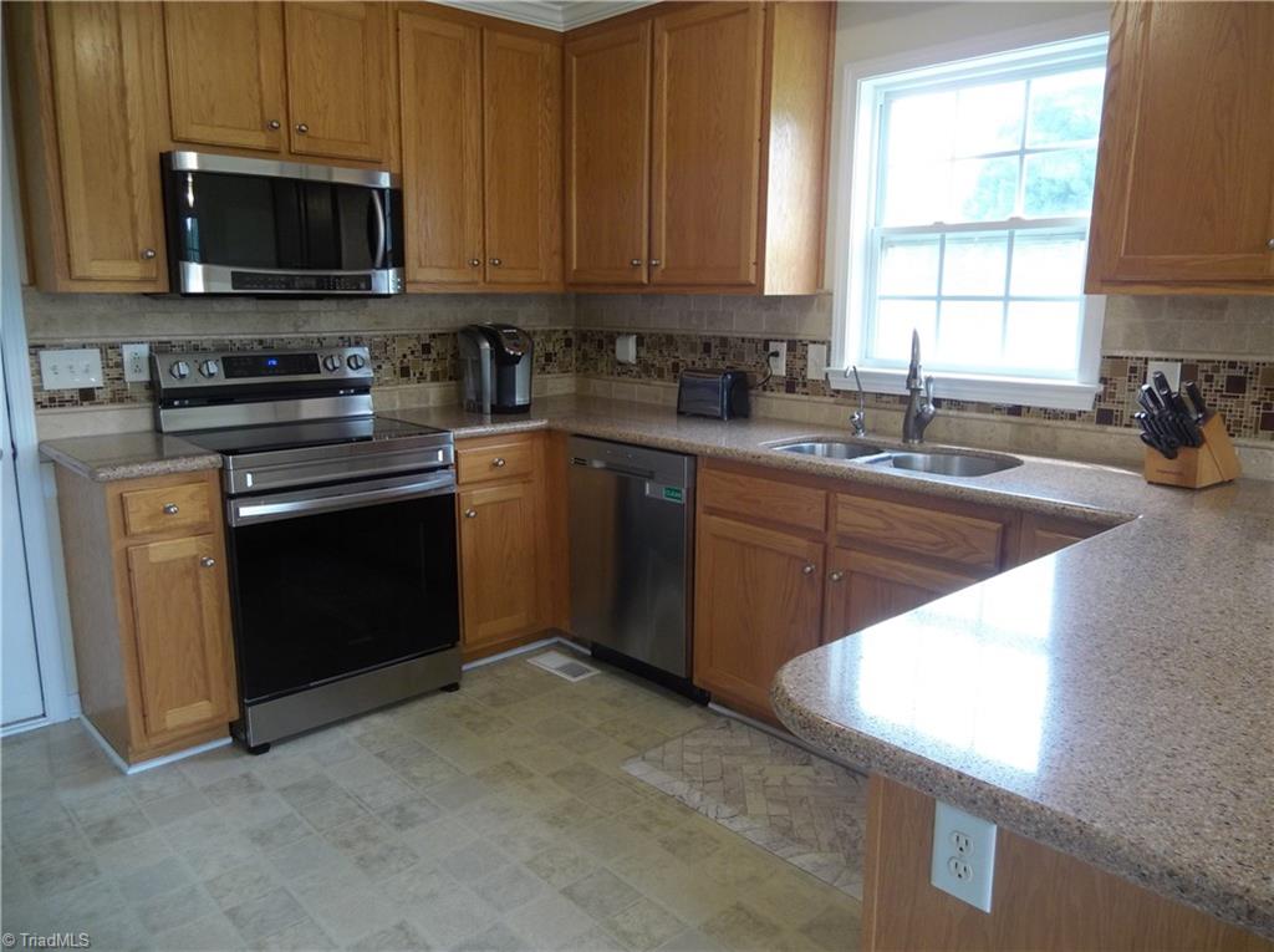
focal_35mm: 25
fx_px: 919
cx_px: 637
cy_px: 476
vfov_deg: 54.8
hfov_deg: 69.5
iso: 160
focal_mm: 4.5
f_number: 3.5
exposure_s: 1/30
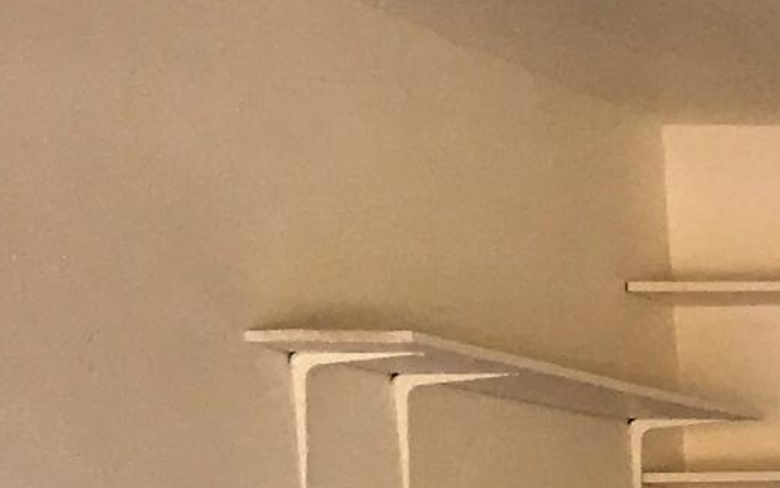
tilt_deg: -10.5
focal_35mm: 179
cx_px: 2049
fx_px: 3806
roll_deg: -0.1
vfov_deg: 6.8
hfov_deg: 9.9
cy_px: 1355
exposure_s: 1/120
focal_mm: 4.15
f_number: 2.2
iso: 25
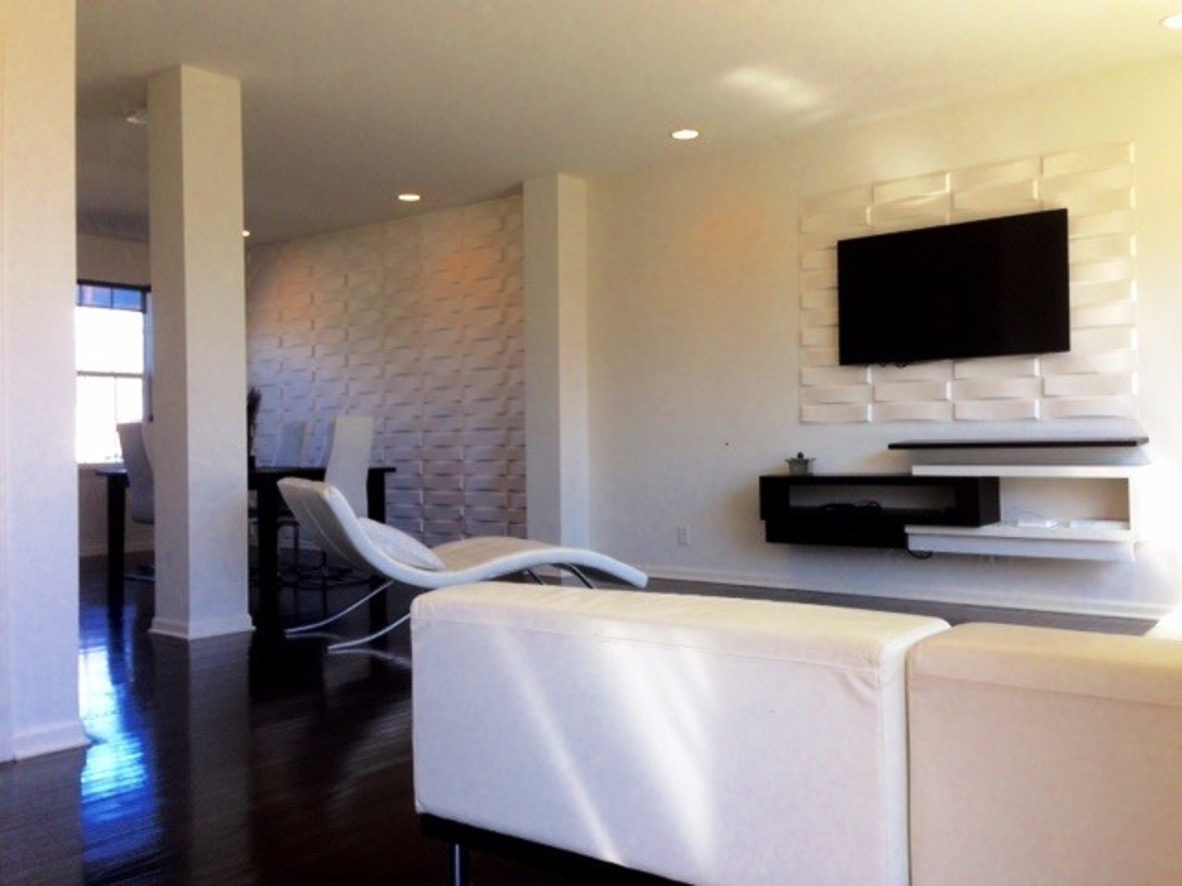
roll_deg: +0.1
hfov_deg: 55.4
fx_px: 1127
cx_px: 591
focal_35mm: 33
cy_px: 443
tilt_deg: +1.0
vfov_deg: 42.9
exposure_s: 1/120
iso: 64
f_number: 2.4
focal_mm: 4.12
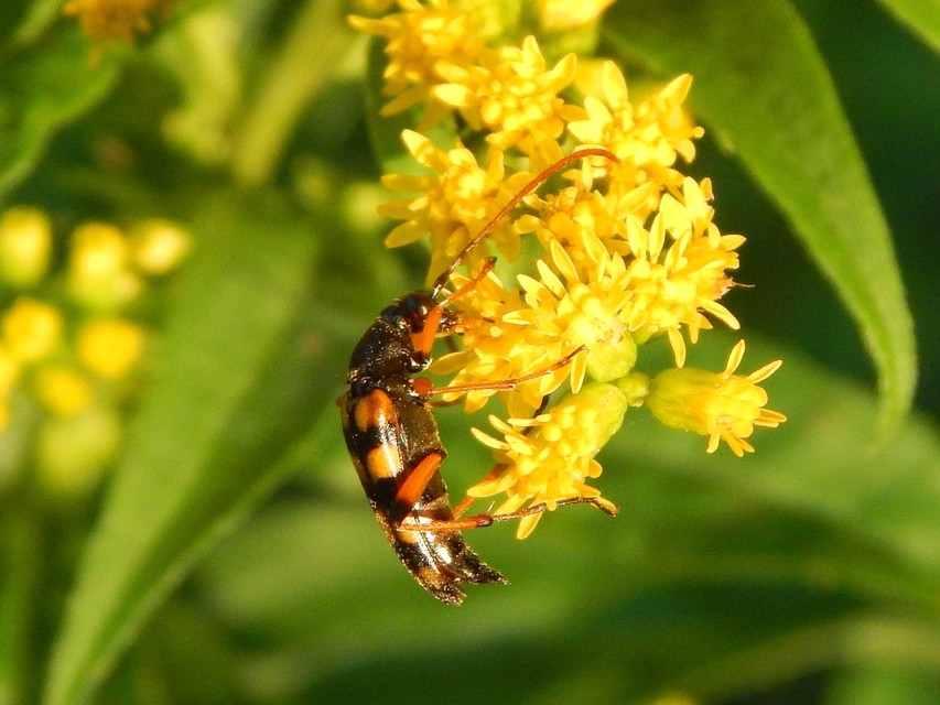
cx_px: 470
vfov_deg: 15.9
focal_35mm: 93
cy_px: 352
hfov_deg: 21.1
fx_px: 2526
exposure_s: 1/250
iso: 280
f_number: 4.4
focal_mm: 16.6
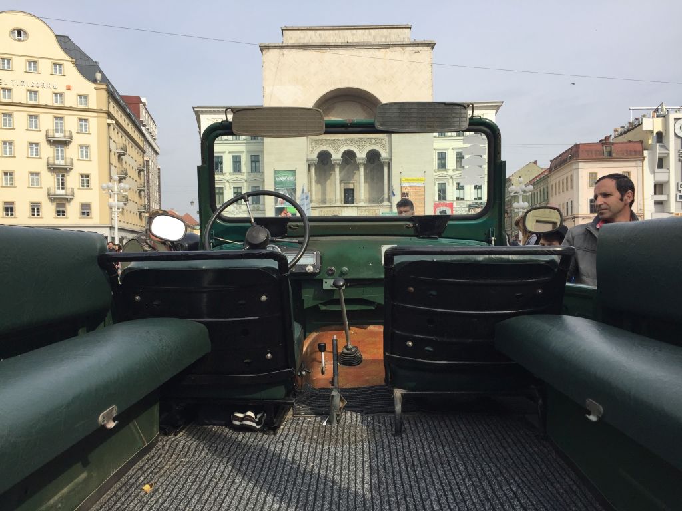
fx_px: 571
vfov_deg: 48.2
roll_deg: +1.3
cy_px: 256
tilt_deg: -1.2
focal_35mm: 29
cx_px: 341
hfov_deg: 61.7
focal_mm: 4.15
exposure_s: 1/1412
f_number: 2.2
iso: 32
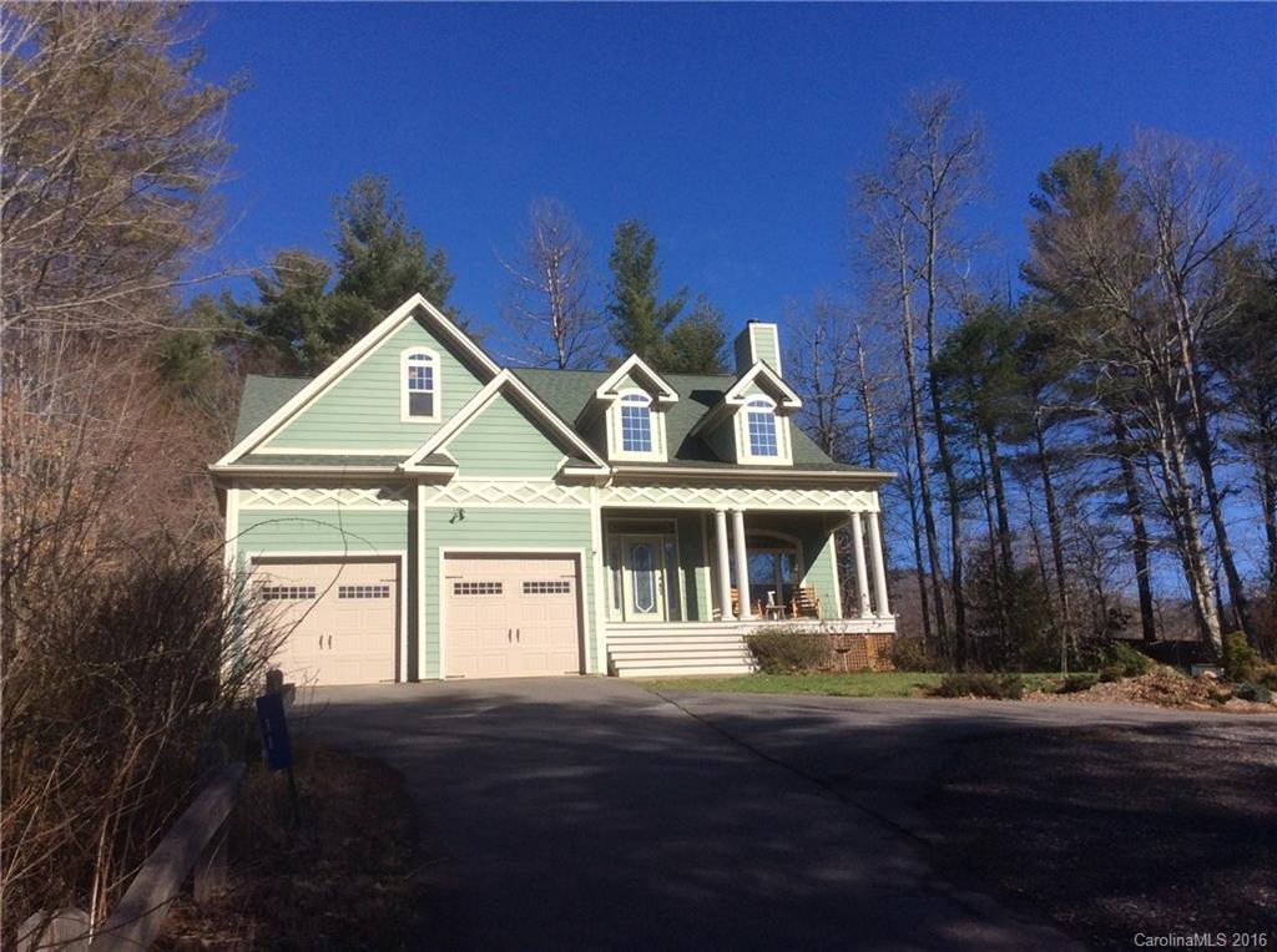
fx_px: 1178
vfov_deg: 44.0
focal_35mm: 32
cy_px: 476
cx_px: 638
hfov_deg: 56.9
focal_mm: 3.3
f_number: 2.4
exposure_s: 1/1590
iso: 32
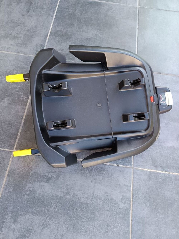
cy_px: 120
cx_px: 90
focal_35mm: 24
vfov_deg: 71.6
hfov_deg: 56.8
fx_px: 165
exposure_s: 1/50
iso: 187
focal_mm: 5.31
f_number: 1.7
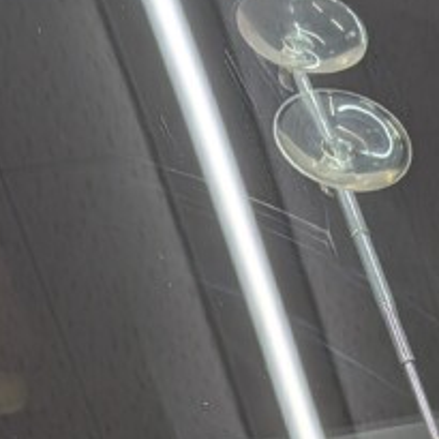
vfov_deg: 17.7
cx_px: 418
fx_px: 1248
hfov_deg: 19.5
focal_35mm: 87
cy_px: 679
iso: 34
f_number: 1.7
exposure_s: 1/166
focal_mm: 4.53
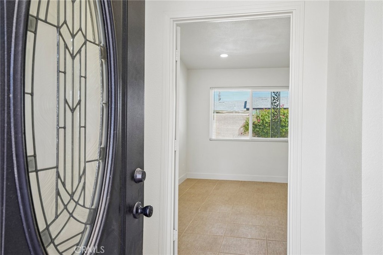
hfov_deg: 63.7
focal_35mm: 29
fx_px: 308
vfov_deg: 44.9
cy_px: 128
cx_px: 192
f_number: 8
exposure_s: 1/30
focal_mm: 29
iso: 200
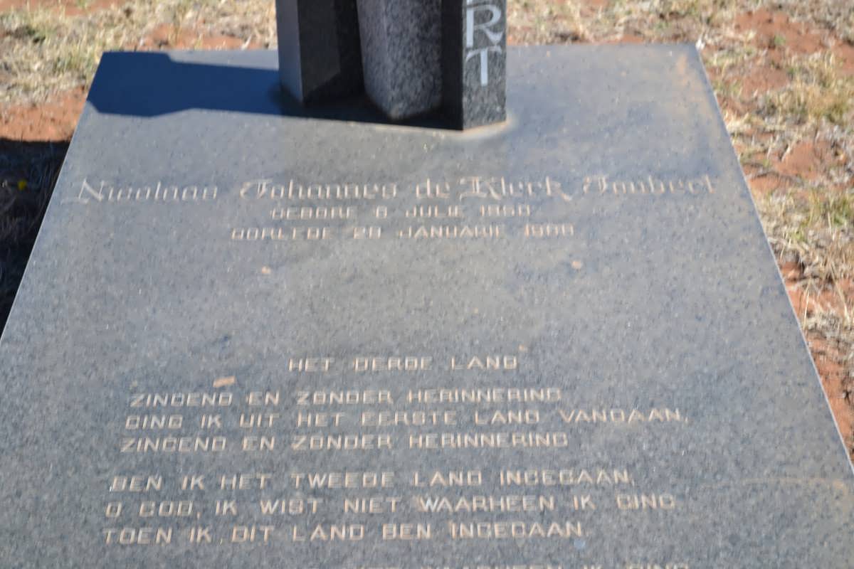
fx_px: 1708
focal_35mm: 72
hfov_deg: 28.1
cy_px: 284
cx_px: 427
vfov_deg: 18.9
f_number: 5.6
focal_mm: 48
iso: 180
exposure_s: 1/125
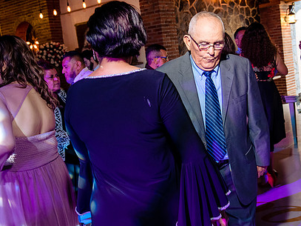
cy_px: 96
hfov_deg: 39.6
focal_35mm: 48
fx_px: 417
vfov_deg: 30.2
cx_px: 168
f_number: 7.1
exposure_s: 1/60
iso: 2000
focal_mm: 35
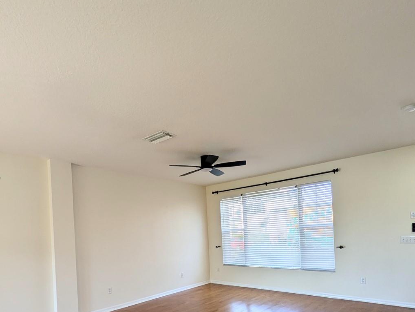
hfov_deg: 76.1
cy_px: 232
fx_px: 264
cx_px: 182
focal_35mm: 22
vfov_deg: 58.1
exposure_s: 1/140
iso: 56
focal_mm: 1.83
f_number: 2.2
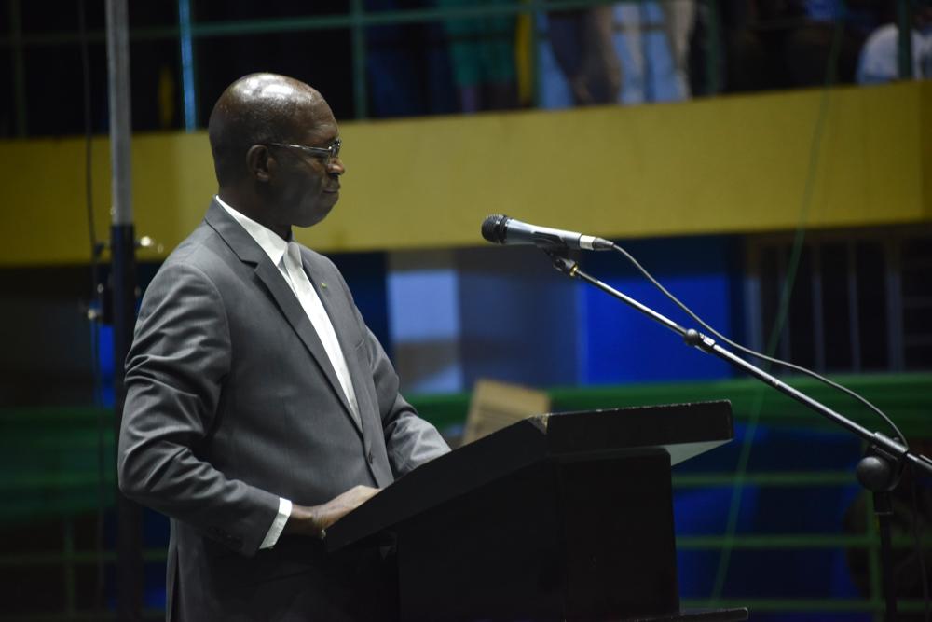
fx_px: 7767
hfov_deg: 6.9
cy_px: 311
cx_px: 466
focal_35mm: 300
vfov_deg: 4.6
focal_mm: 300
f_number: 5.6
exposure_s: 1/100
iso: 2500
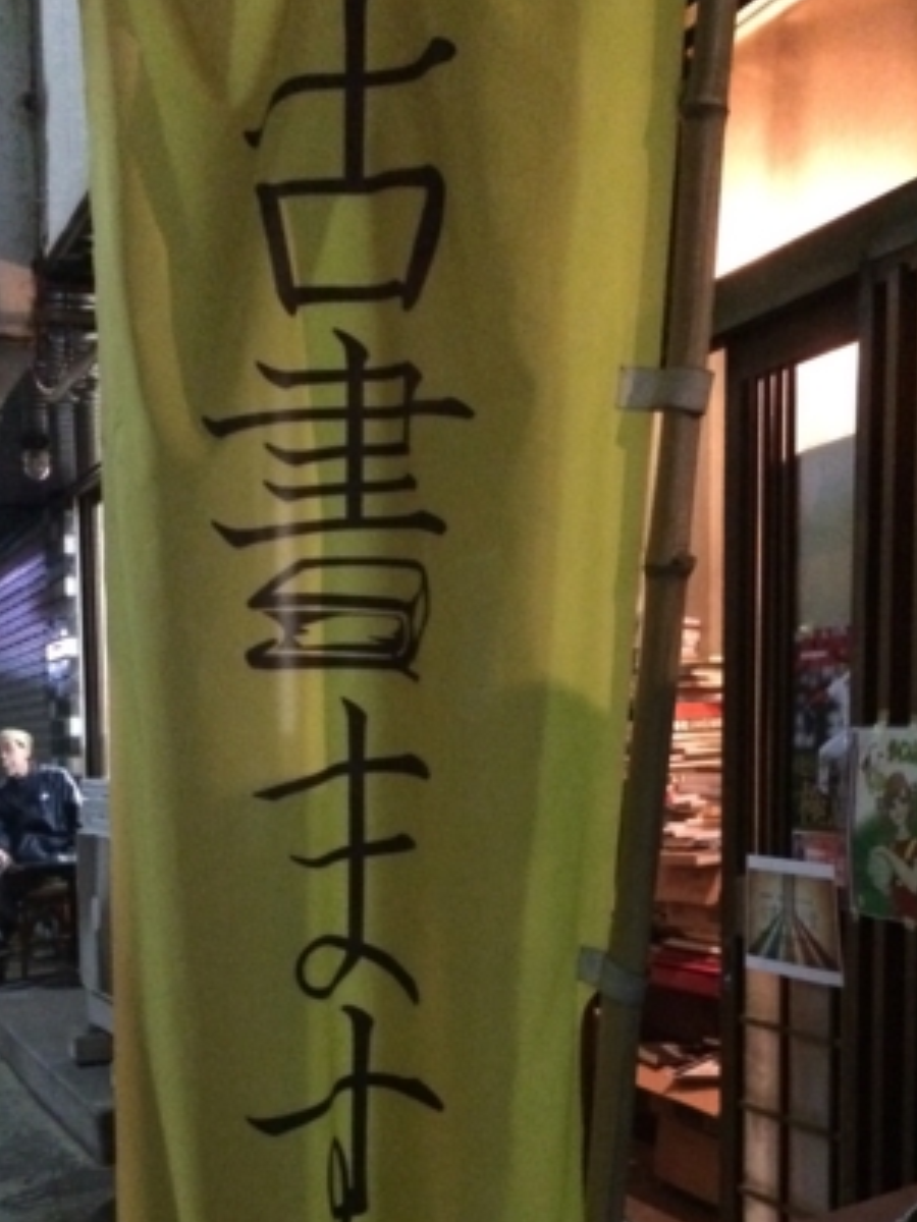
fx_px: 1695
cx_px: 462
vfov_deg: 38.7
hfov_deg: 30.3
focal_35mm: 48
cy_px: 910
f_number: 2.2
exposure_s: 1/15
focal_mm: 4.12
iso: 800
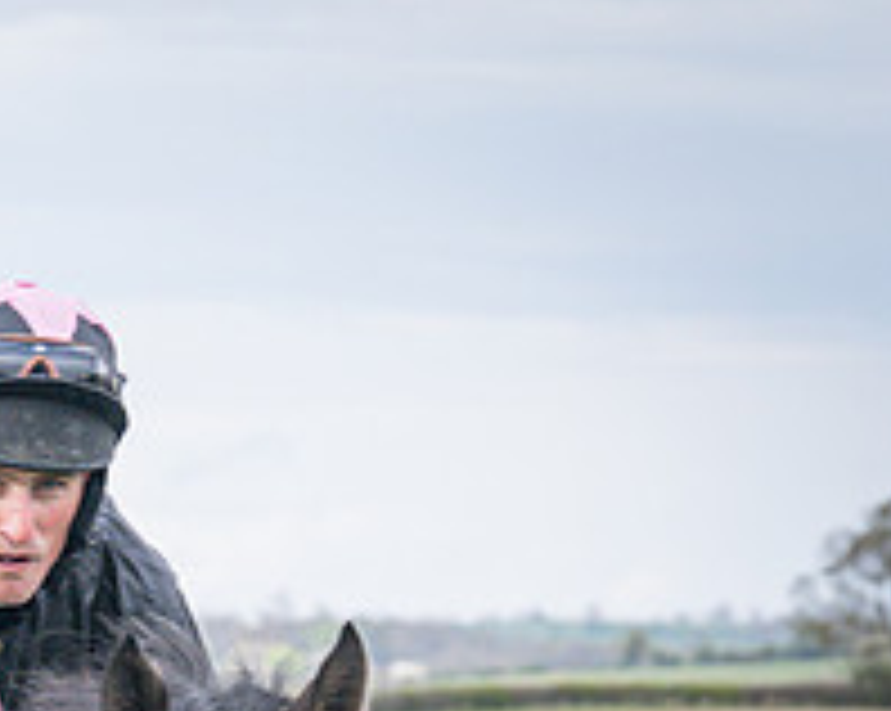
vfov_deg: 3.6
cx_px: 17
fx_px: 11328
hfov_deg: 4.5
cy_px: 856
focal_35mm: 430
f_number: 5
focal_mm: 79
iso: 400
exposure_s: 1/1000
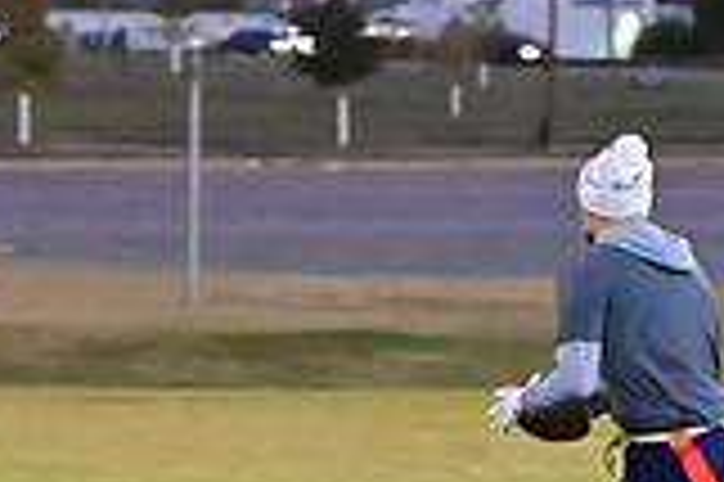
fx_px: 9362
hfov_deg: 4.4
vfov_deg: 2.9
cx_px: 598
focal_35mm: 466
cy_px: 448
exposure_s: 1/500
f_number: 4
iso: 6400
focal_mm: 86
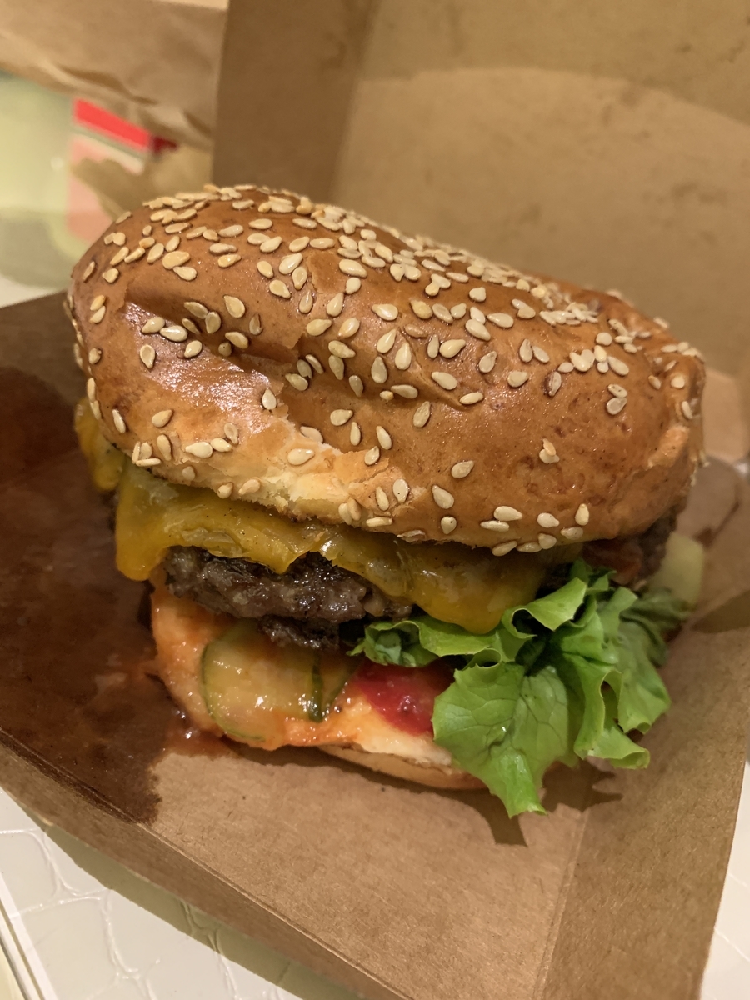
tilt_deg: -31.4
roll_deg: -18.6
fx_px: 751
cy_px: 500
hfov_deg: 53.1
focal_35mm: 26
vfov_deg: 67.3
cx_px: 375
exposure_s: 1/25
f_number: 1.8
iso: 400
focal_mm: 4.25
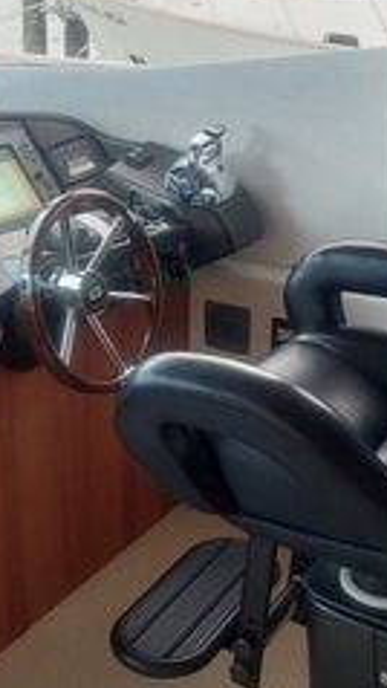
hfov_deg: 27.0
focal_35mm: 44
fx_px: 802
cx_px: 127
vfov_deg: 46.3
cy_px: 390
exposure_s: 1/50
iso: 50
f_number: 1.8
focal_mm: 5.23
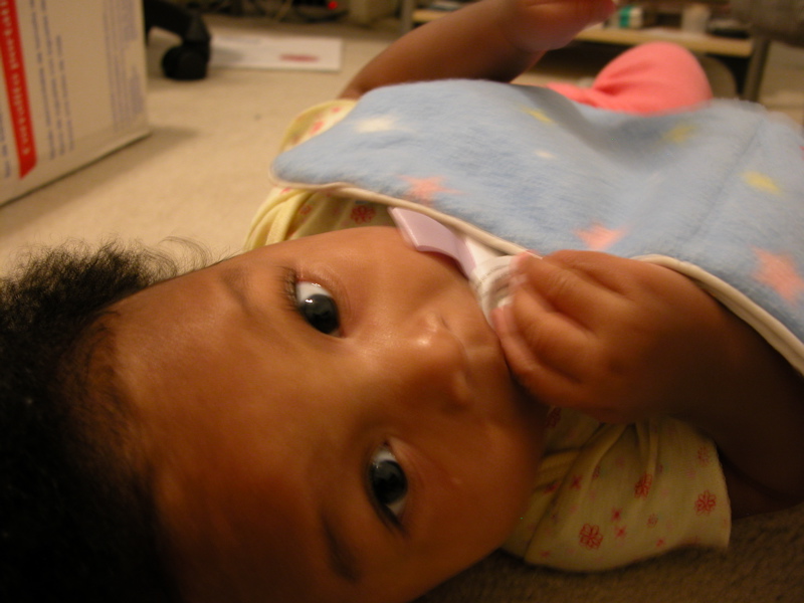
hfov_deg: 52.6
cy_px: 302
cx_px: 402
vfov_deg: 40.7
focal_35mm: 35
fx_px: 813
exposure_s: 1/4.4
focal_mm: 9
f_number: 2.8
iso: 123
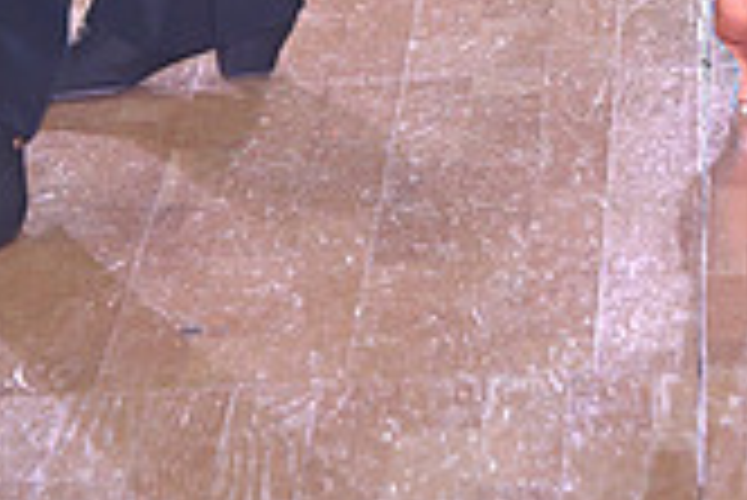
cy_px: -797
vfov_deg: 3.5
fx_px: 8120
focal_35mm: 391
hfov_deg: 5.3
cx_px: 452
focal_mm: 112
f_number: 5
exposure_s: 1/320
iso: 3200
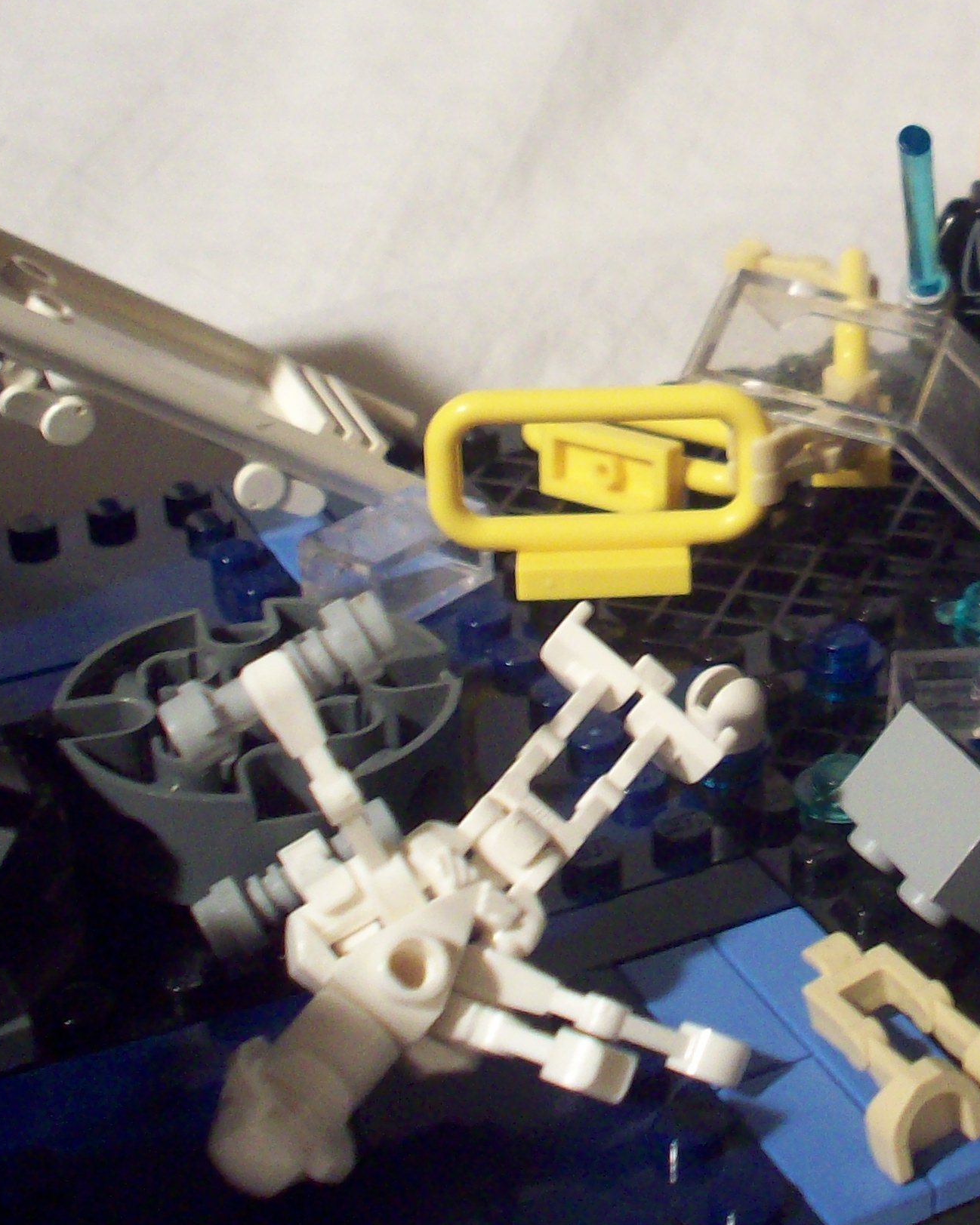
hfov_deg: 21.6
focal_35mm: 68
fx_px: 2466
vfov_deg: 27.7
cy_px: 388
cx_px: 991
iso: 160
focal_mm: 6.2
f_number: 2.8
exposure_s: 1/8.46
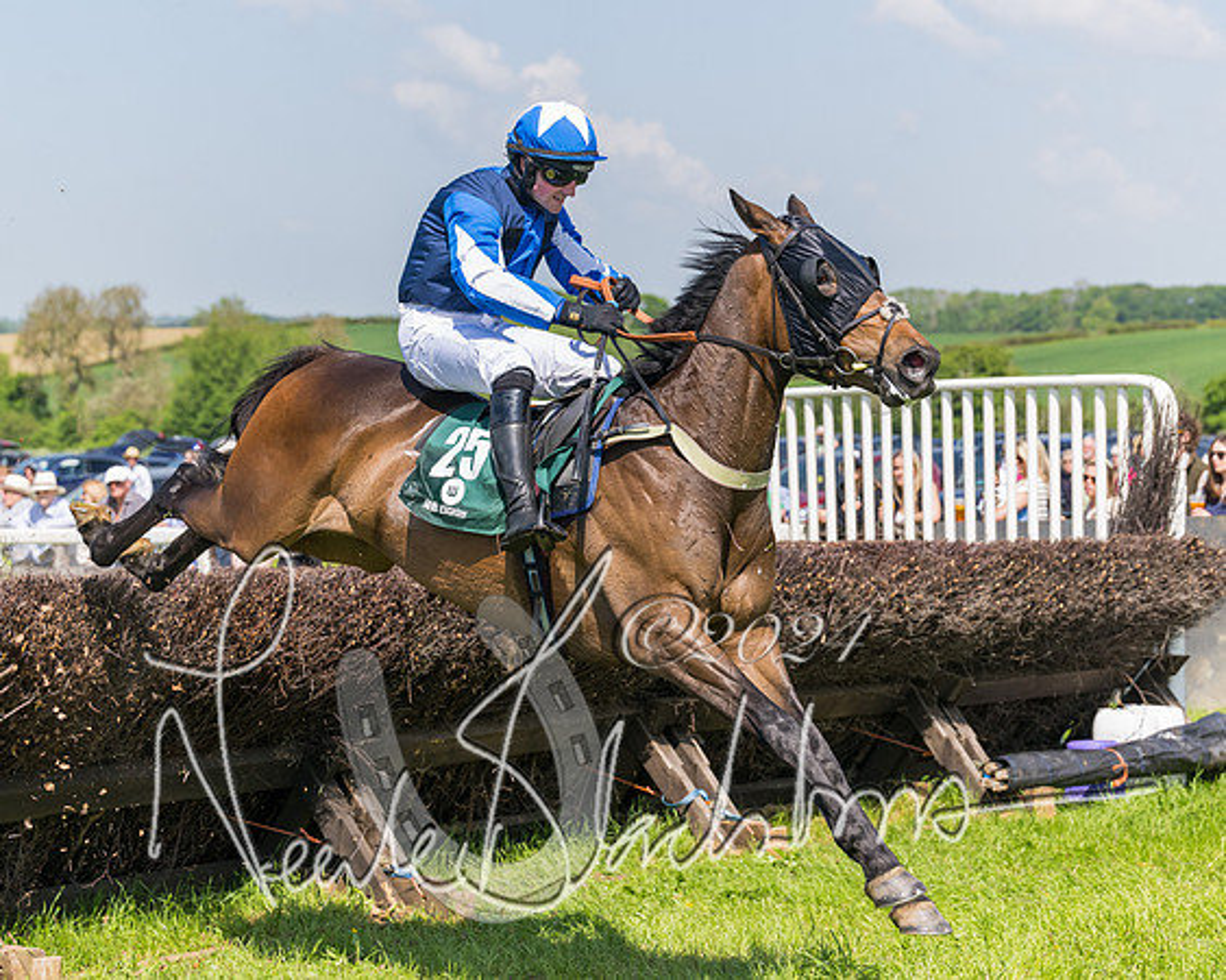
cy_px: 440
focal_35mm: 87
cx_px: 569
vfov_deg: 17.7
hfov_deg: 22.0
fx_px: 3154
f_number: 4
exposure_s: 1/4000
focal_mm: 70
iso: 400
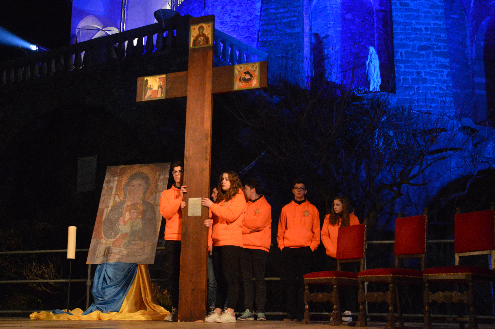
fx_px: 639
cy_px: 164
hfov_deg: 42.4
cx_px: 248
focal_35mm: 46
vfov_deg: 28.9
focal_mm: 31
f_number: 4
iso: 3200
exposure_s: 1/50
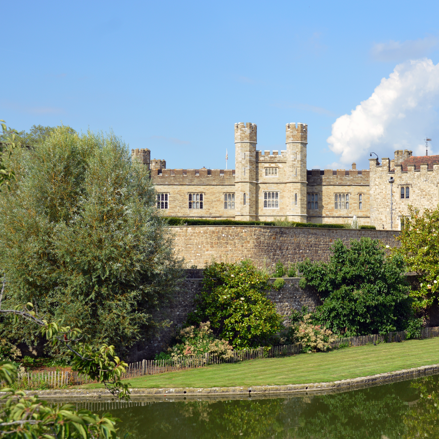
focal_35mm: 62
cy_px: 220
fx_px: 890
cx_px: 326
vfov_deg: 27.7
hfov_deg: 27.4
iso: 100
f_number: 8
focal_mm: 32
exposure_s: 1/250
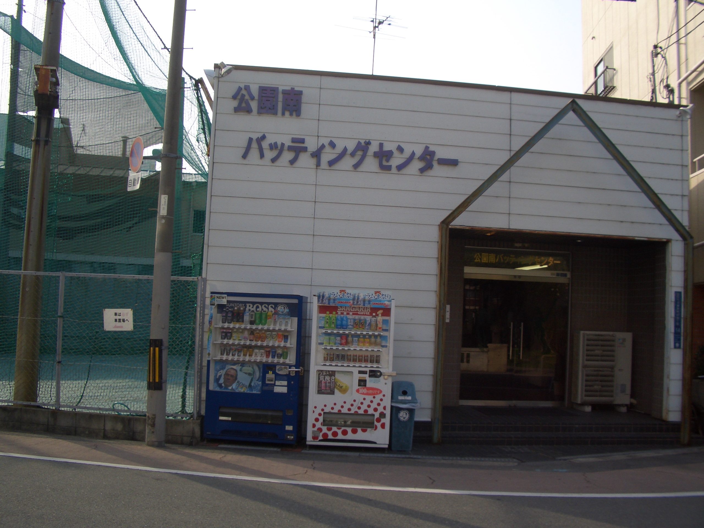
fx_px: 712
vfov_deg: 40.7
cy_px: 264
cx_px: 352
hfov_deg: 52.6
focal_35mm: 35
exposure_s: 1/320
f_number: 4.3
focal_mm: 5.8
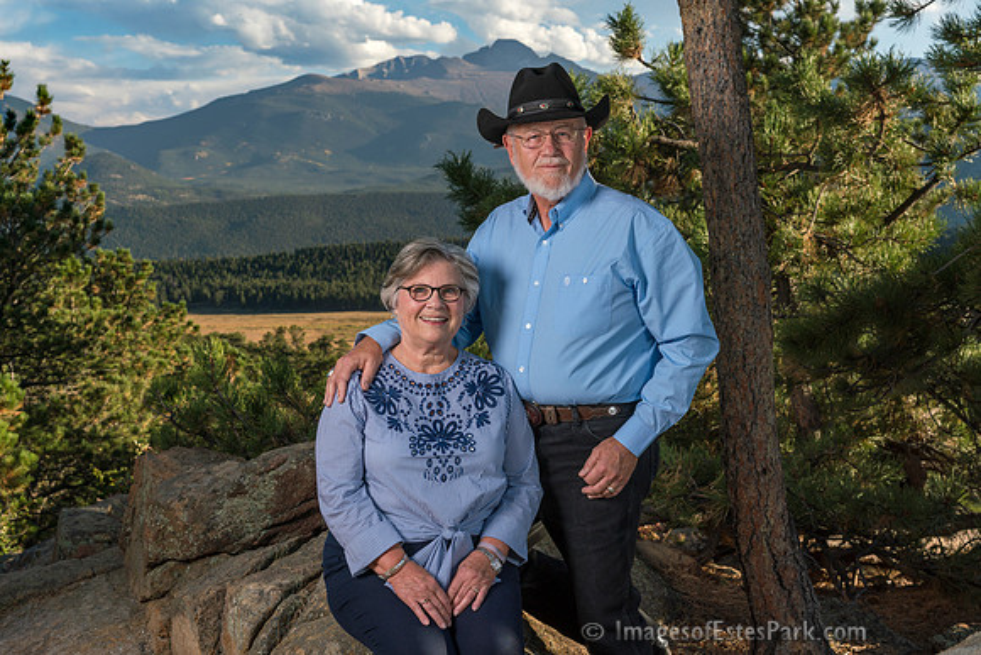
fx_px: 1226
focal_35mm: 45
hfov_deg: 43.6
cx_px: 490
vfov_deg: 29.9
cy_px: 328
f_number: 8
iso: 100
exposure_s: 1/250
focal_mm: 45
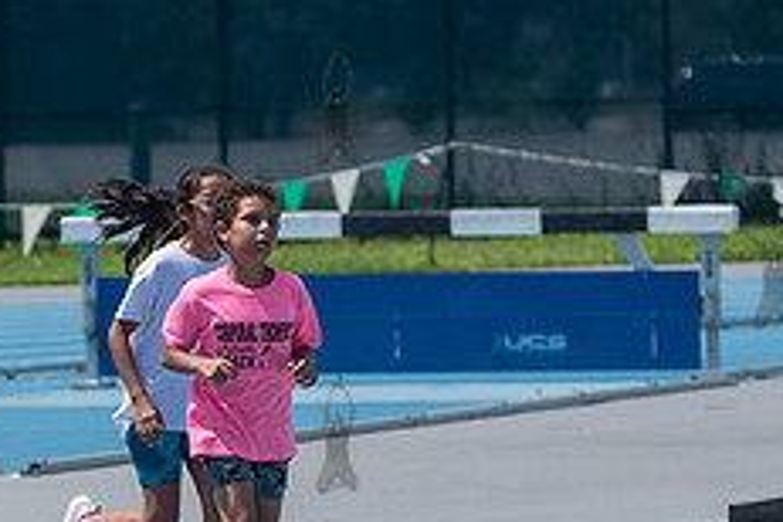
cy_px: 453
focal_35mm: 502
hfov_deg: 4.1
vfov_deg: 2.7
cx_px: 163
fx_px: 10918
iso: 250
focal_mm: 170
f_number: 4.5
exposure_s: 1/2500
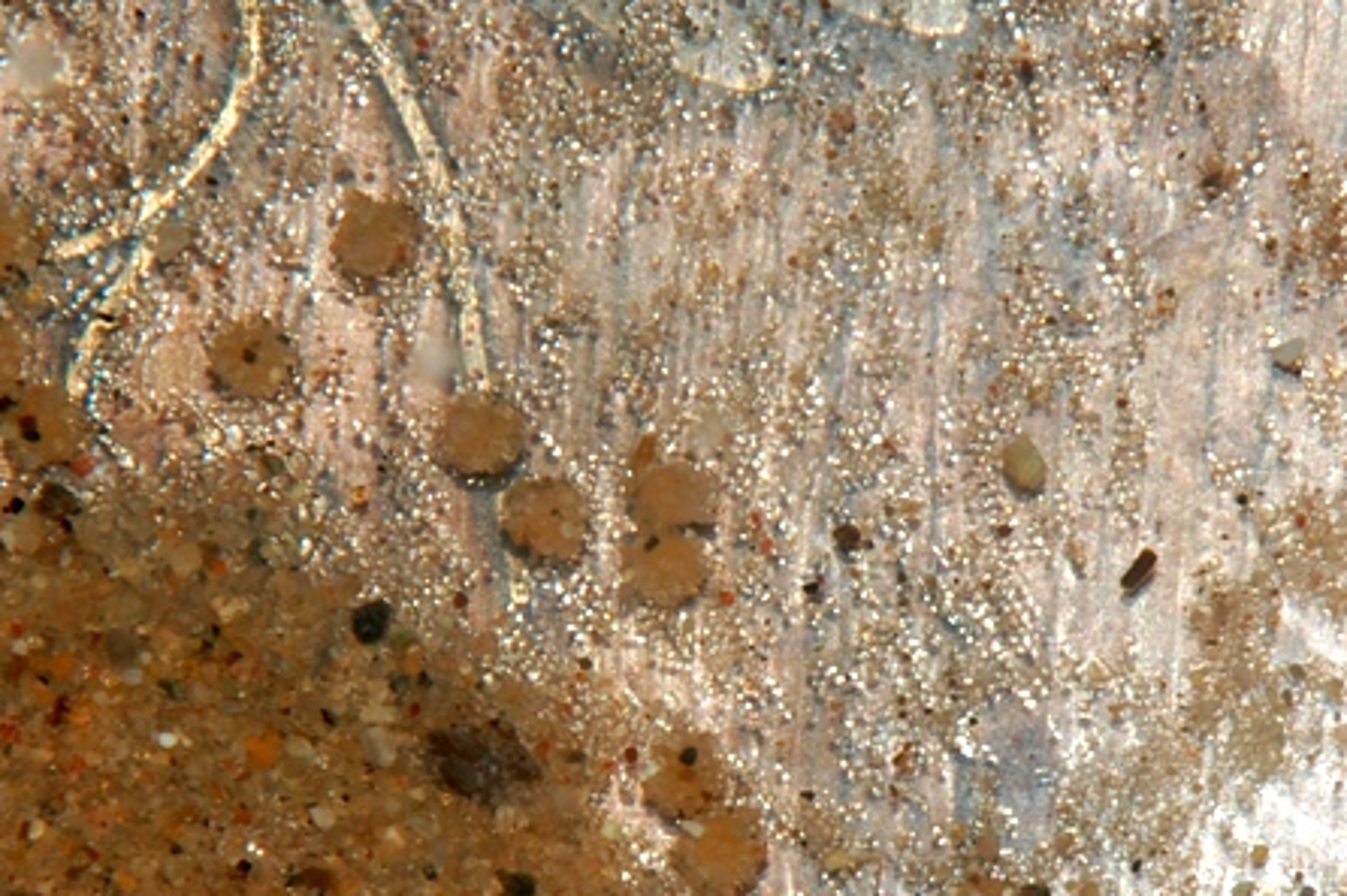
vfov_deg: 4.9
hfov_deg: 7.4
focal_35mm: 279
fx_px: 10423
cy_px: 590
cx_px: 423
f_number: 29
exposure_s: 1/500
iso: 320
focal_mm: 135
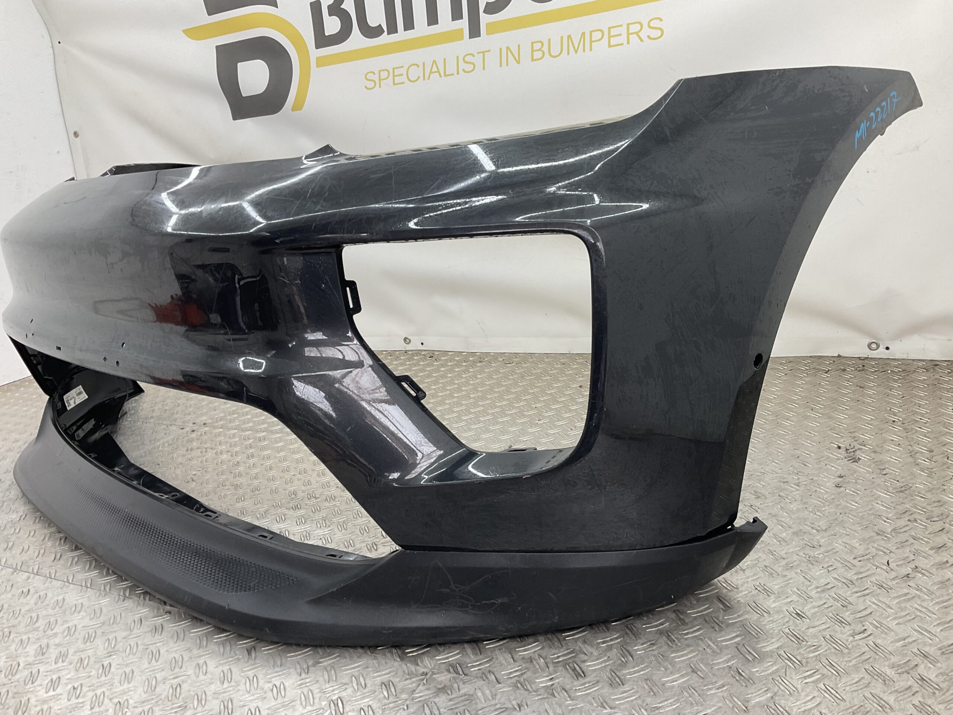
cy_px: 358
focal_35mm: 29
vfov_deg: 48.2
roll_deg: +6.8
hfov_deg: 61.7
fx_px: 798
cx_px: 476
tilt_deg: -16.0
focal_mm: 3
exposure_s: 1/100
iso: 32
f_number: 1.8
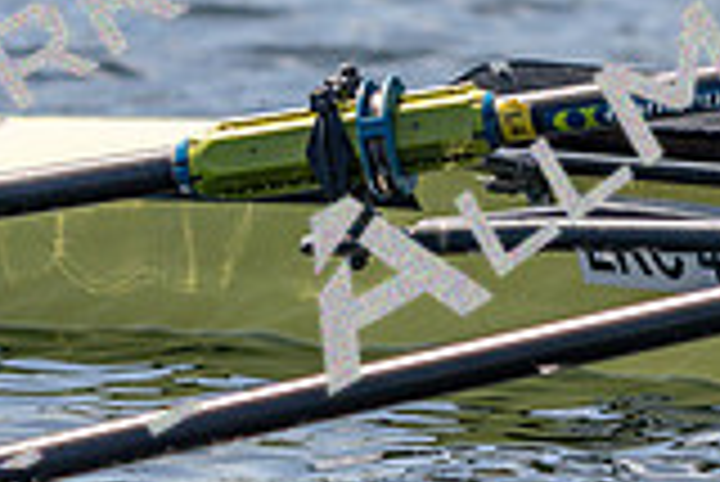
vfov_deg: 1.6
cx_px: 1224
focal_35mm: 854
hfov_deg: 2.4
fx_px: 17095
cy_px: -304
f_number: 5.6
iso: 250
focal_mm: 236
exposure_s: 1/2000
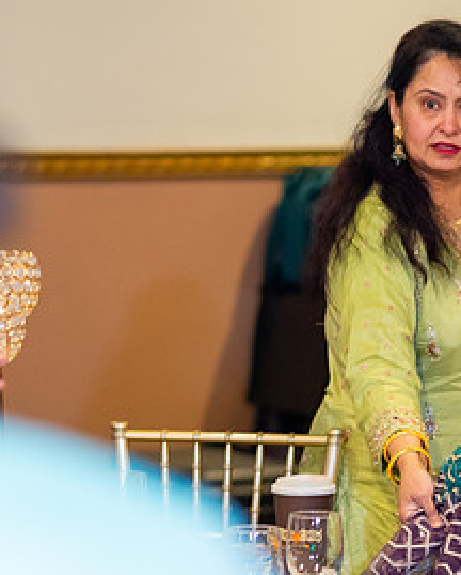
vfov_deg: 8.8
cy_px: 305
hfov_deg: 7.0
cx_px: 428
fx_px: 3744
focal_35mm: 220
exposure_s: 1/160
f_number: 2.8
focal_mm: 85
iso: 1000
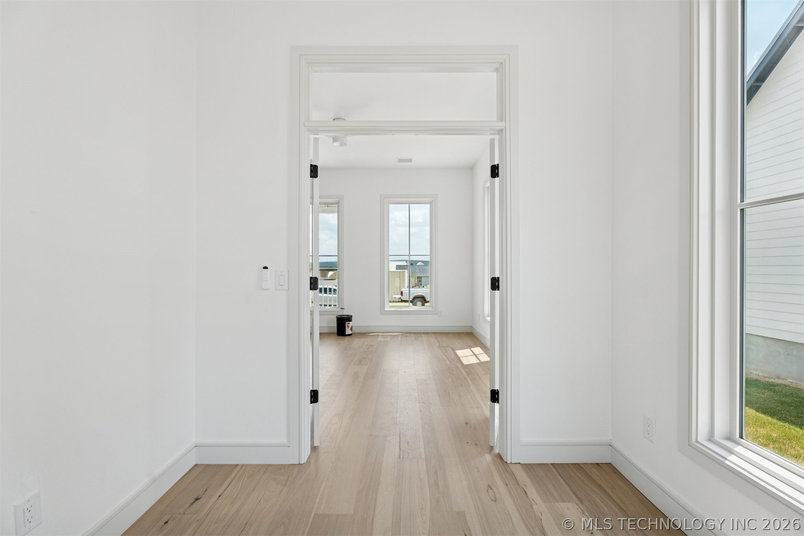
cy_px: 268
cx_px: 402
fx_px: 357
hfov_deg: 96.7
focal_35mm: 16
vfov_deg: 73.7
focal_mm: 16
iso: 200
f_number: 7.1
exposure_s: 1/400
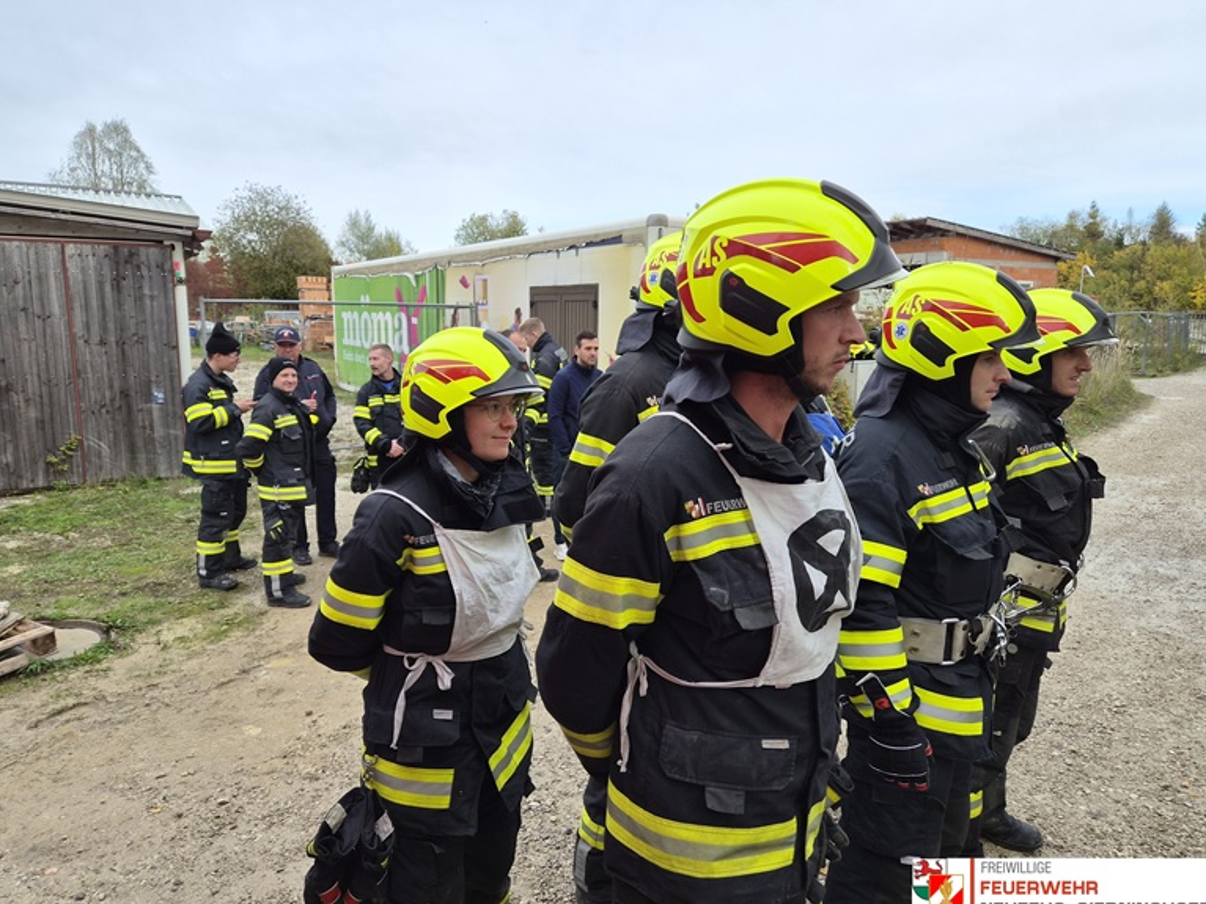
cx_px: 605
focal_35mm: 24
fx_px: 836
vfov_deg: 56.8
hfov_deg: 71.6
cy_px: 454
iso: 50
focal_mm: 5.4
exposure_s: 1/1080
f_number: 1.8
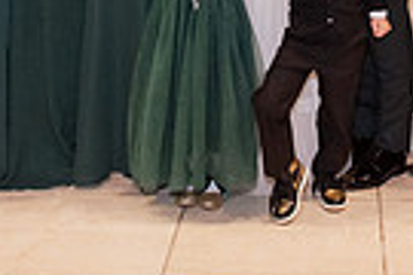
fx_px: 1182
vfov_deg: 12.1
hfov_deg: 19.7
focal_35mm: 103
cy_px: -240
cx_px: 315
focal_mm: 24
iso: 1250
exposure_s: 1/160
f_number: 5
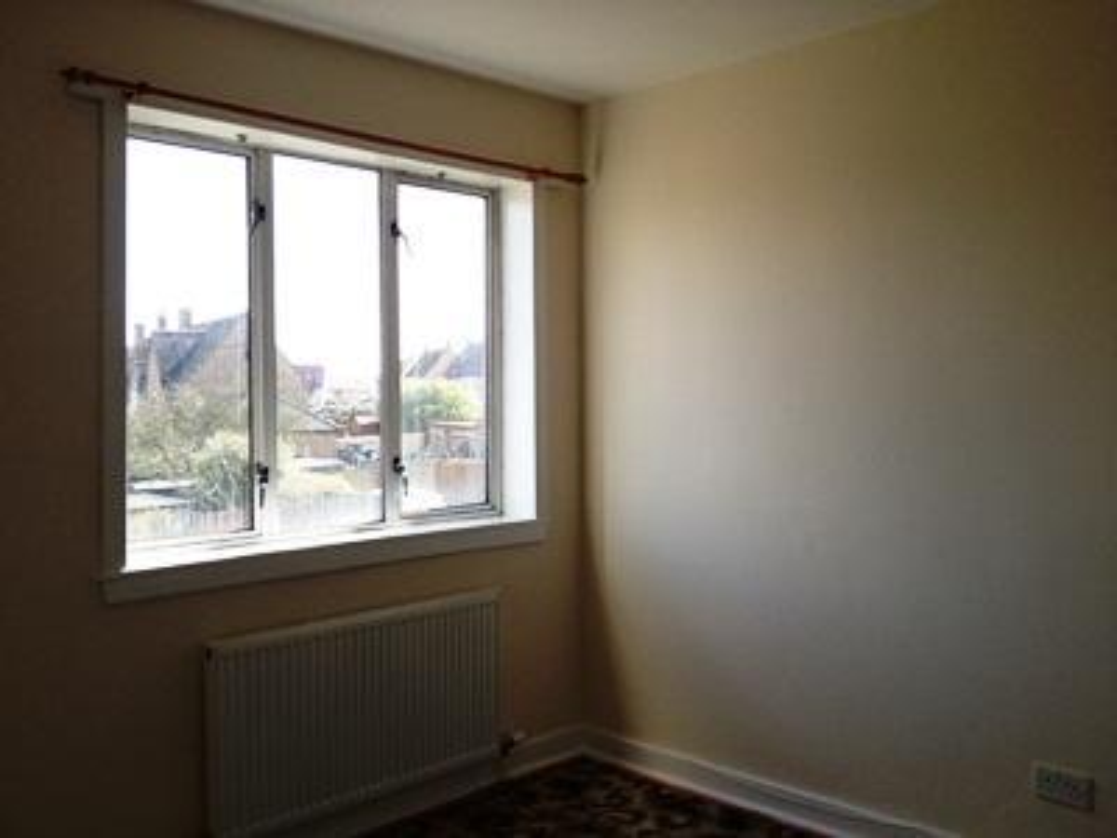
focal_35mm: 35
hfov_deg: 52.6
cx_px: 558
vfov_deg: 40.7
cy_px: 419
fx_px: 1129
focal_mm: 4.28
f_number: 2.4
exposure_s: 1/317
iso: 80
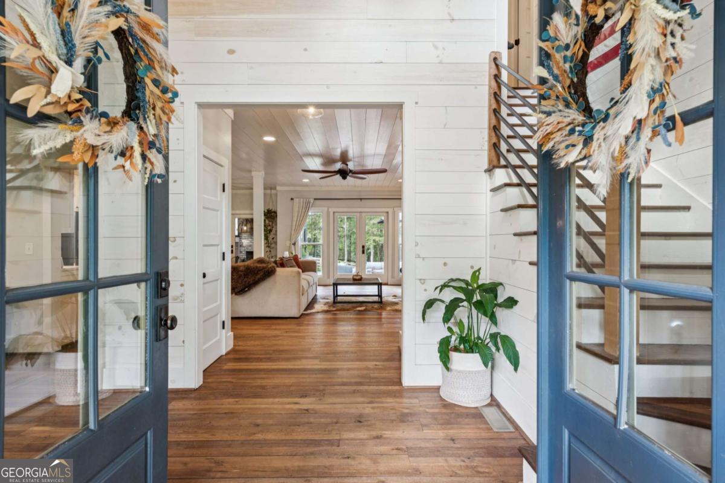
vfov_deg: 61.9
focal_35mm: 20
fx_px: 403
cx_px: 362
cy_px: 242
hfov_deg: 84.0
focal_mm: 20
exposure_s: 1/10
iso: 400
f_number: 8
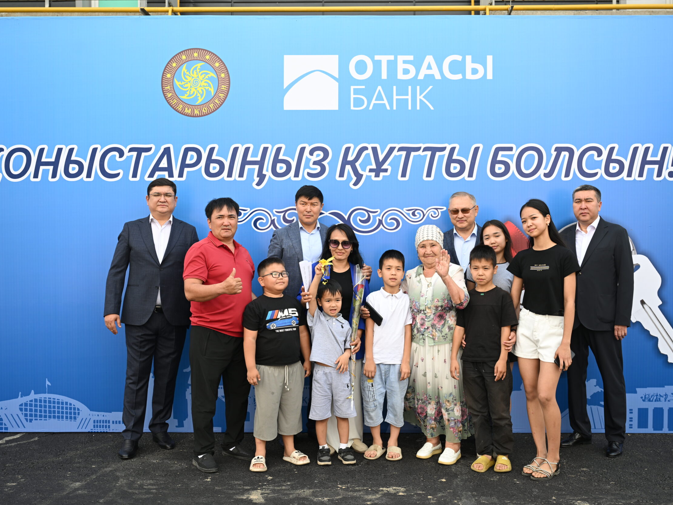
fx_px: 758
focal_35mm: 39
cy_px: 249
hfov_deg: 47.9
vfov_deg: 36.8
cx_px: 345
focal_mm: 35
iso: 100
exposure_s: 1/320
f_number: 4
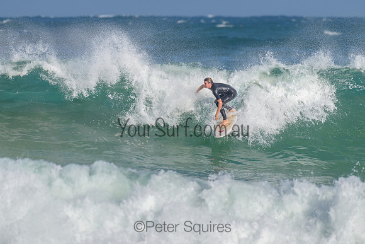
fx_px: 6212
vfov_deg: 2.2
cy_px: 96
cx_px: 200
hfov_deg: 3.4
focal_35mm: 613
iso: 160
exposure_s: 1/2000
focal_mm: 500
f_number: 5.6
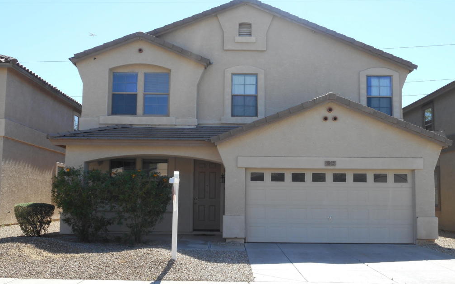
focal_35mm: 42
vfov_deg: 30.5
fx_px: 521
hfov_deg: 47.2
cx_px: 228
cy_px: 154
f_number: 4.5
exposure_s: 1/250
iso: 80
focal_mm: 6.9
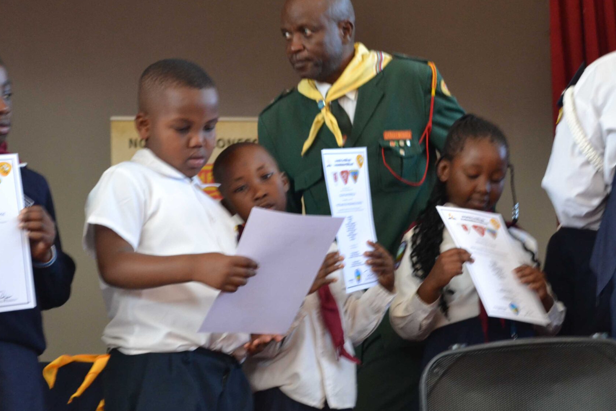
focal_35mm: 91
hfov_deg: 22.4
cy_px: 125
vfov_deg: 15.0
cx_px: 334
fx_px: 1557
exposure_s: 1/60
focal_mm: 40
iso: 1250
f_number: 5.3
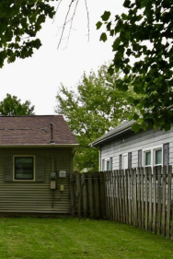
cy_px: 186
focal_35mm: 40
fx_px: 288
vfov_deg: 47.1
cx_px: -25
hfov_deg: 29.6
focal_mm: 10
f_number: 5.6
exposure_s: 1/250
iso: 160
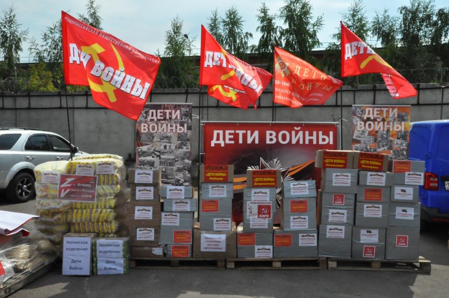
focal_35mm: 33
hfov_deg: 57.3
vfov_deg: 39.9
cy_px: 149
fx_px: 411
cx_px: 224
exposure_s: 1/1250
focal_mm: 22
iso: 3200
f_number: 22
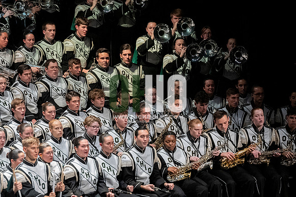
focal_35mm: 262
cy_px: 98
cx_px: 148
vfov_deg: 5.2
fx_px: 2153
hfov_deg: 7.9
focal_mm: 175
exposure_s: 1/500
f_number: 4
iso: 5000
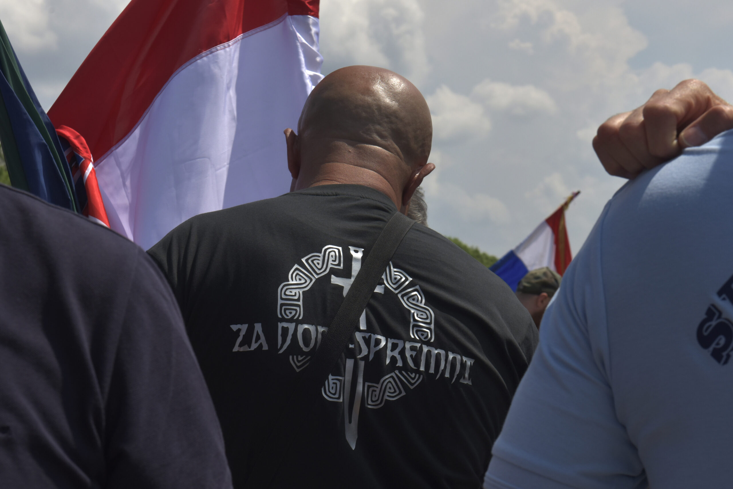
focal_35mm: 60
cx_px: 366
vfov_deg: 22.6
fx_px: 1222
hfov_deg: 33.4
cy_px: 244
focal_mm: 60
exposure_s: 1/800
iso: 400
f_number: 11
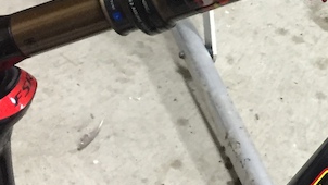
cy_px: -18
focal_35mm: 107
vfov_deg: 11.2
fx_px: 931
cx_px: 406
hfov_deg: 18.8
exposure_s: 1/24
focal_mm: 4.15
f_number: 2.2
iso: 250
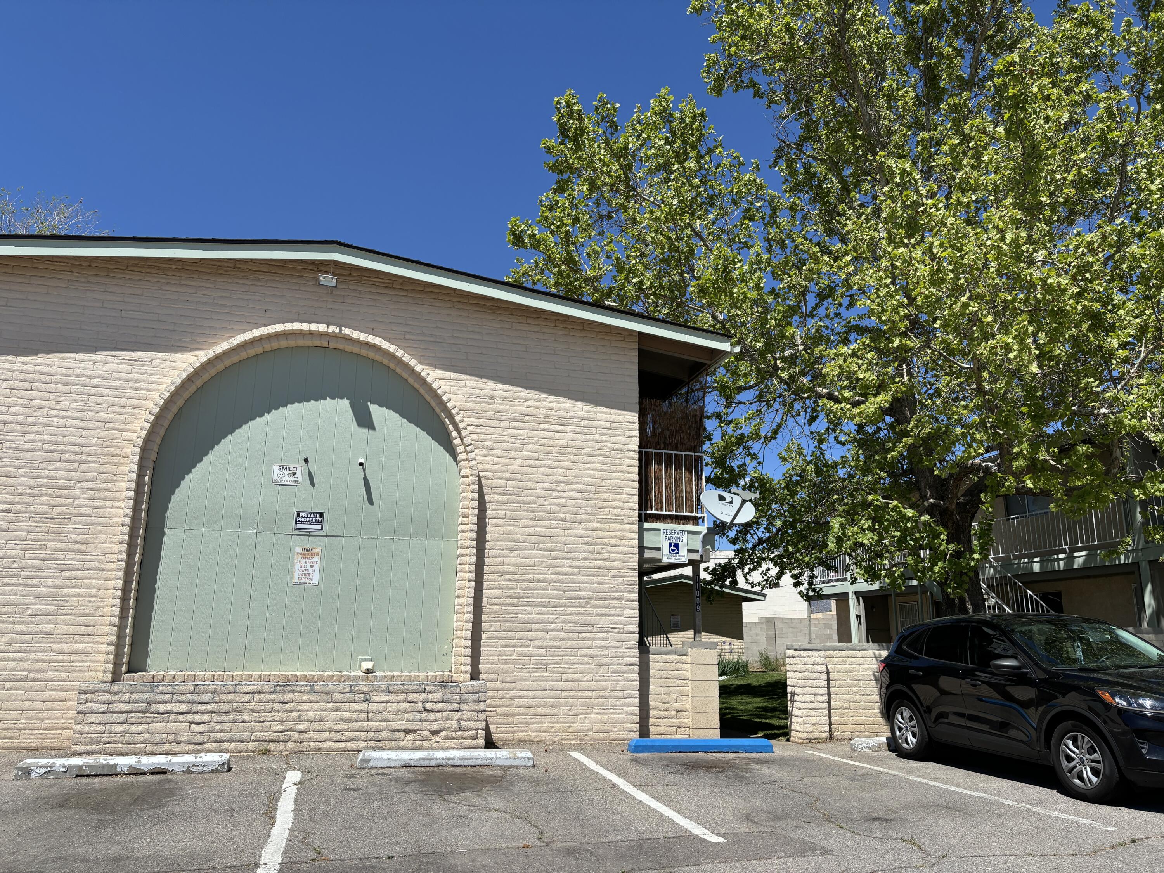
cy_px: 436
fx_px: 874
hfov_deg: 67.3
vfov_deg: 53.1
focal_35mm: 26
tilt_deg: +13.5
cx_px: 582
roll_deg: -0.8
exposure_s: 1/4630
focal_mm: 5.96
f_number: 1.6
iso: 50
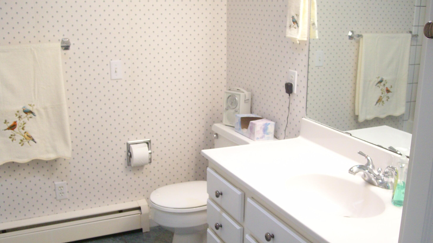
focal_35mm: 39
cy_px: 133
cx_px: 216
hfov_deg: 51.6
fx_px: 448
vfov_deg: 30.4
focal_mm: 5.8
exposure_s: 1/40
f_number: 2.8
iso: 200
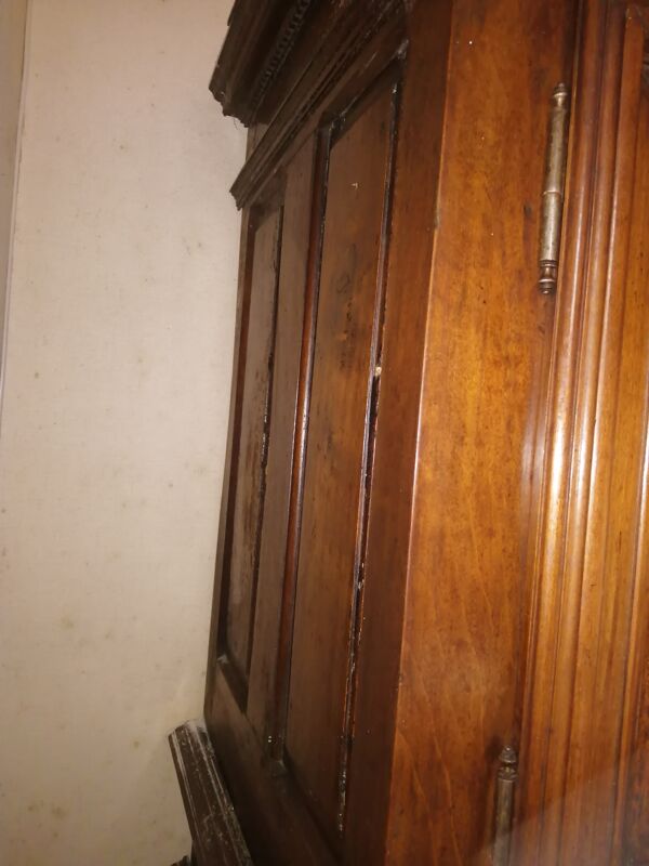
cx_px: 324
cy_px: 433
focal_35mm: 26
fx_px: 650
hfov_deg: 53.1
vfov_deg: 67.3
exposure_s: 1/33.3
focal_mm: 3.6
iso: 200
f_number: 1.8
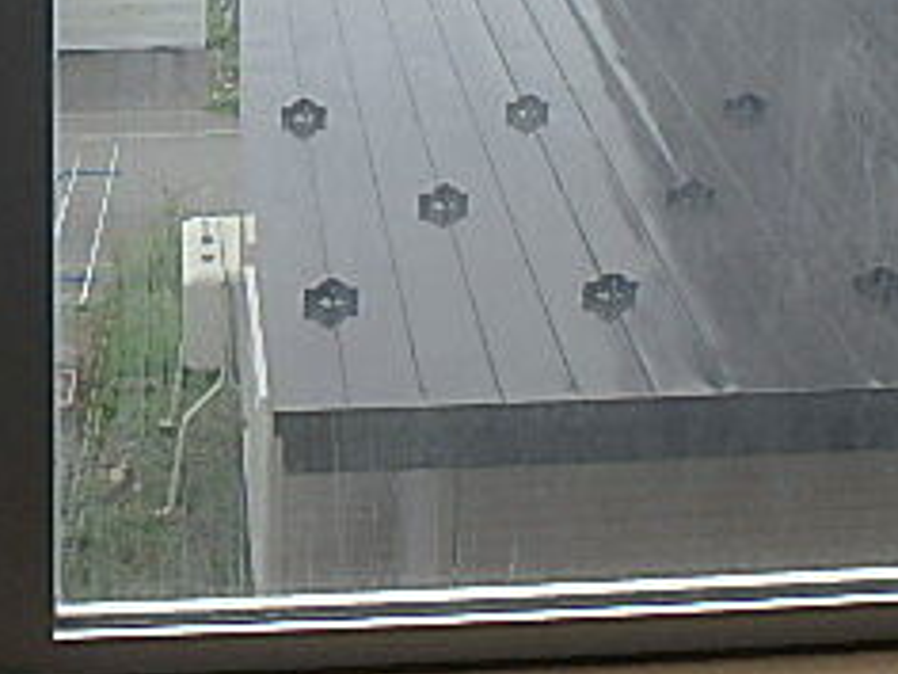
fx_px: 1479
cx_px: 327
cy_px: -137
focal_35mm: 57
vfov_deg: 23.4
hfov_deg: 33.6
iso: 125
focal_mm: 3.7
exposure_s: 1/640
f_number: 3.5
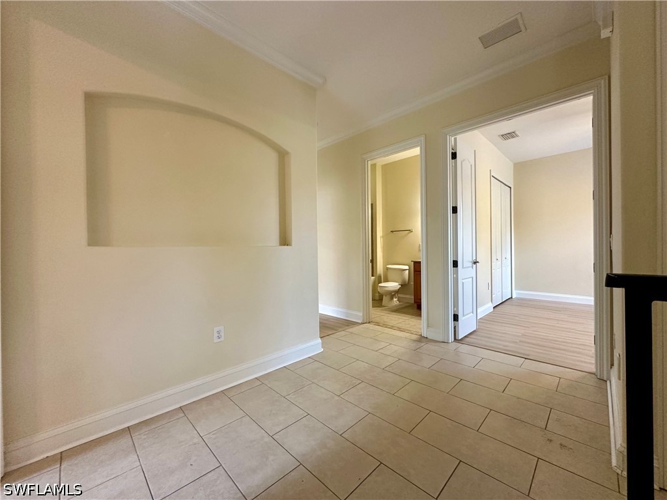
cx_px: 334
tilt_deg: -0.3
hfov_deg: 102.1
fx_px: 270
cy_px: 250
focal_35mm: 14
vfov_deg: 85.7
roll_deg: +0.8
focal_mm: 2.22
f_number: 2.2
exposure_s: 1/120
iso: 250
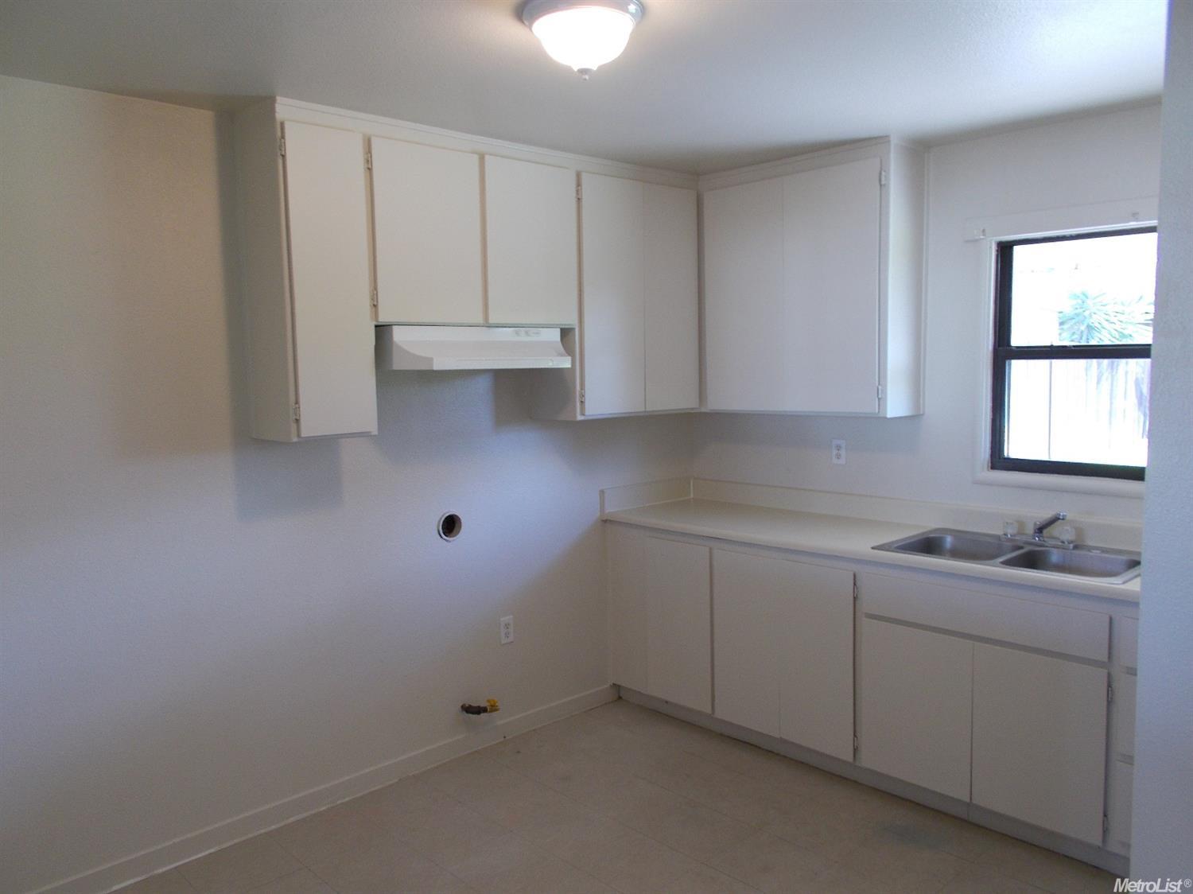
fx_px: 896
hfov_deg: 67.3
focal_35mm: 26
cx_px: 596
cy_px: 447
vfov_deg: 53.0
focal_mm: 4.6
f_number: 3.2
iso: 100
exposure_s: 1/25
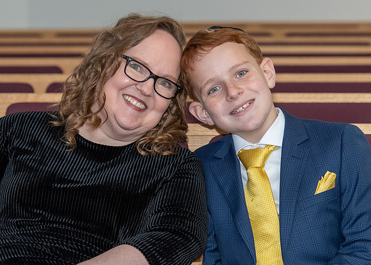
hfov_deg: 9.0
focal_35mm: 224
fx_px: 2362
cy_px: 136
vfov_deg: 6.4
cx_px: 212
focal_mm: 130
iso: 400
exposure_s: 1/250
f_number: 5.6
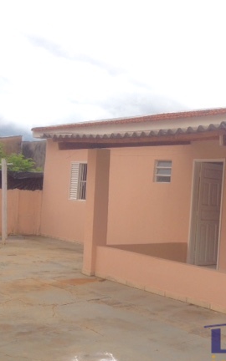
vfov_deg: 36.9
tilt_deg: -1.1
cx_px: 254
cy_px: 197
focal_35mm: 55
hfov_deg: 22.2
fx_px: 542
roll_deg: -0.7
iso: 50
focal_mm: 4.28
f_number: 2.4
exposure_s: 1/1255
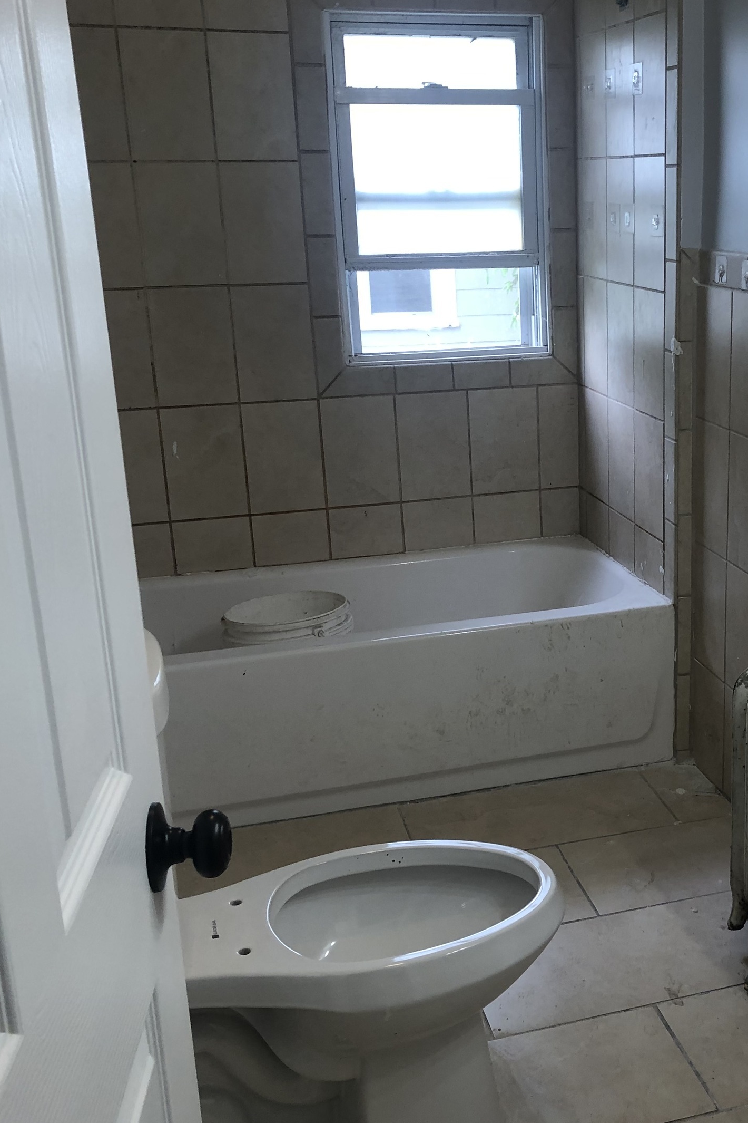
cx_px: 627
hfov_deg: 30.9
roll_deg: +2.0
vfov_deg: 46.4
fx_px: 1309
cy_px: 579
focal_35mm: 42
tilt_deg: -16.6
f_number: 1.8
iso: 25
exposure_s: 1/40
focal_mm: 4
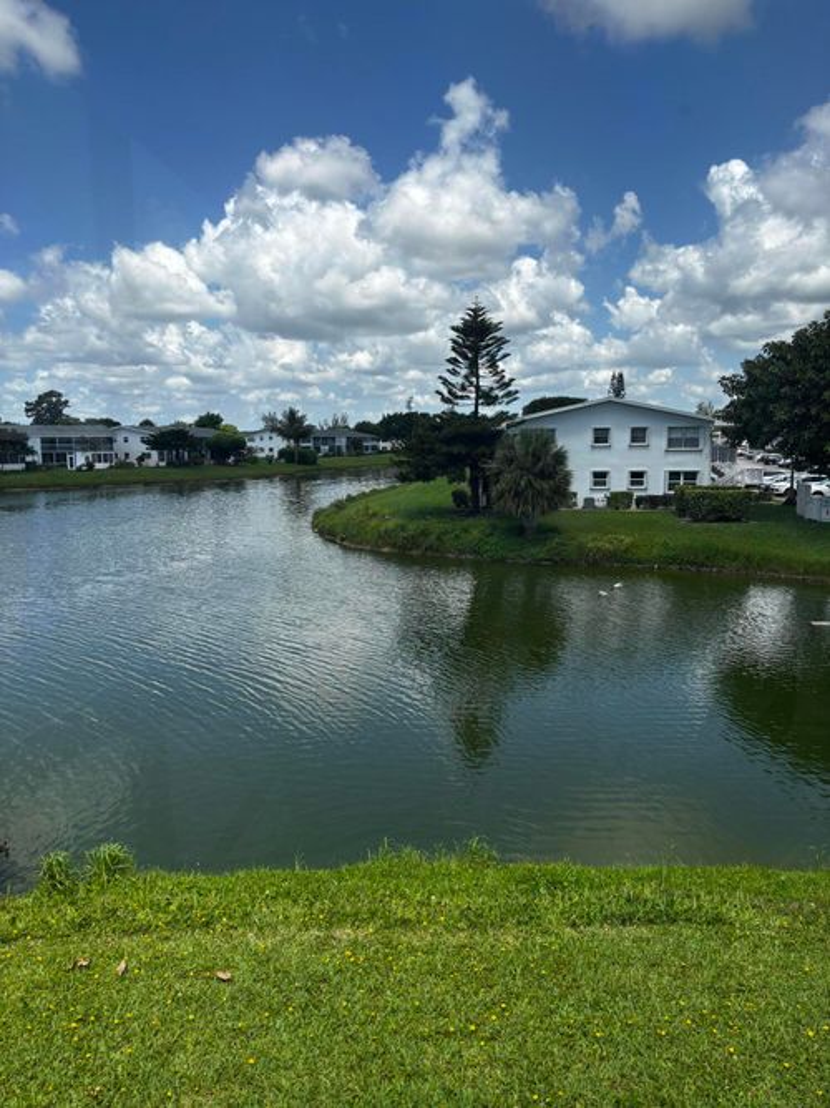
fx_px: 831
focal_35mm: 26
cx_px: 415
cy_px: 554
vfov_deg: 67.3
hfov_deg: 53.0
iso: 50
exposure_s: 1/1295
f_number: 1.6
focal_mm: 5.96
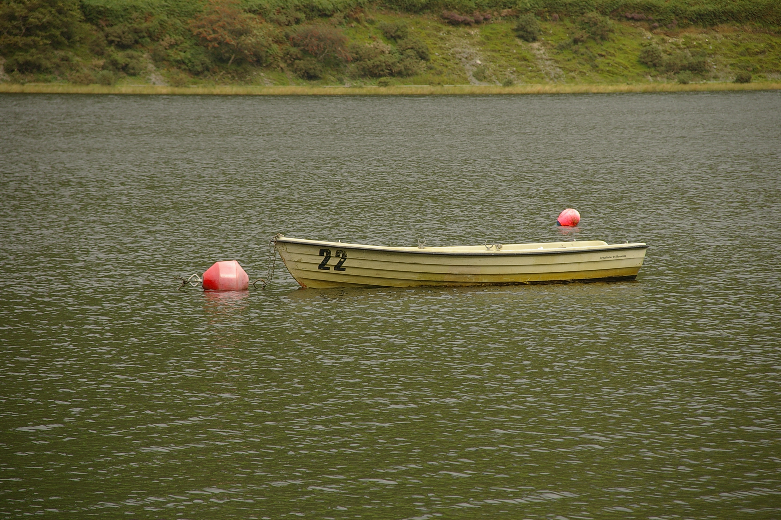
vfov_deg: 7.3
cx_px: 390
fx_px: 4067
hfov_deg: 11.0
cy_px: 260
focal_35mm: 188
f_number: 6.7
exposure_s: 1/250
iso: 200
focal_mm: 125
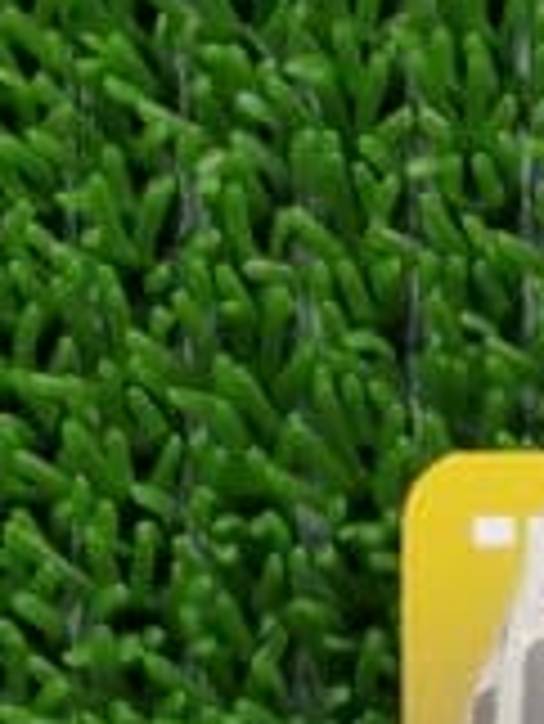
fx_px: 2699
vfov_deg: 12.0
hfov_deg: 10.8
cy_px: 1776
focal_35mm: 129
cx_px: 989
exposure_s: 1/100
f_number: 2.4
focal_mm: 4.3
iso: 64
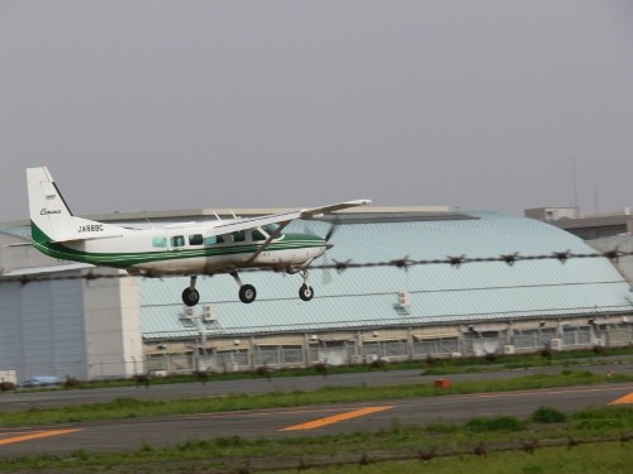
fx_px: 3346
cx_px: 316
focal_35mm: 183
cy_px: 237
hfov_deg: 10.8
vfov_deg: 8.1
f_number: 6.3
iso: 80
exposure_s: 1/400
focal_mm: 38.7
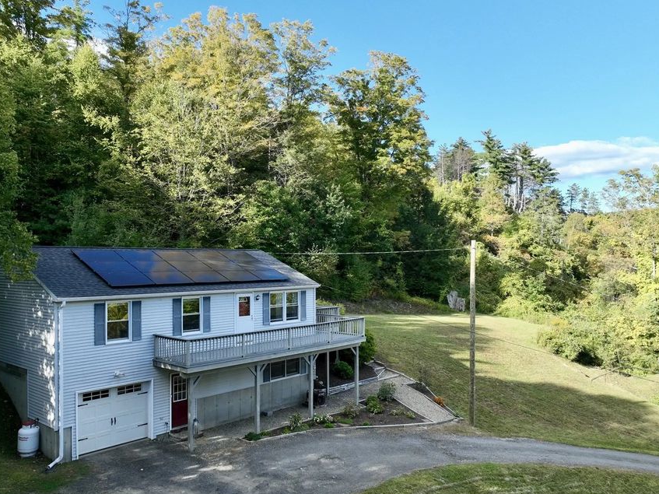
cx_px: 307
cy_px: 261
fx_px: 552
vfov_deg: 48.2
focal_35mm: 29
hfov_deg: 61.6
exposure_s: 1/1000
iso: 230
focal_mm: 12.29
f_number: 2.8
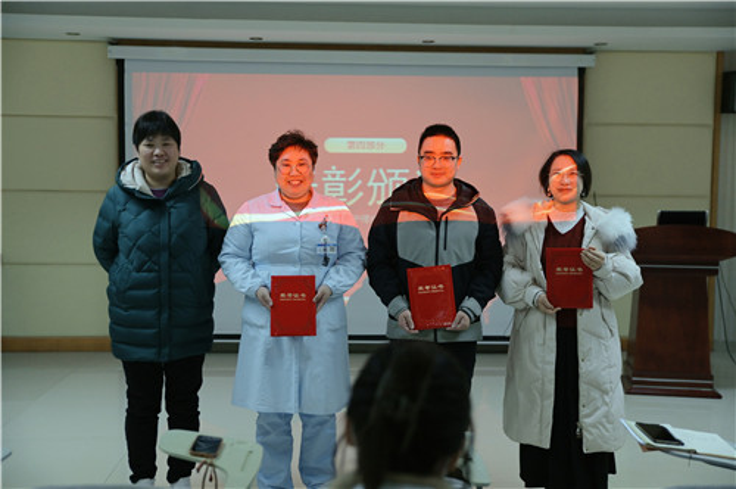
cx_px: 368
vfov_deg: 29.8
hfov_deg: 43.7
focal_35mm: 45
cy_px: 244
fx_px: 919
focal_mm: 45
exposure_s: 1/400
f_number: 2.8
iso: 2000
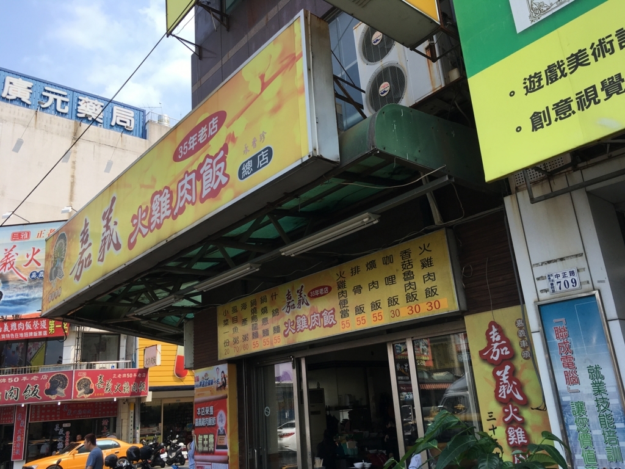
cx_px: 312
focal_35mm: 29
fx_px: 524
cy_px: 234
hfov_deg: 61.7
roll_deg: +4.4
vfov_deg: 48.2
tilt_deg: +18.7
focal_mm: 4.15
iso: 25
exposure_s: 1/1068
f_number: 2.2
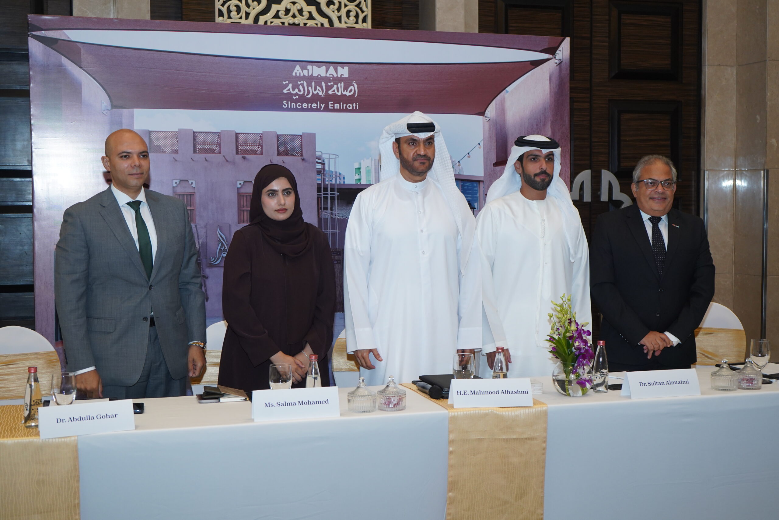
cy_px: 260
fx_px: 1039
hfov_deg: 41.1
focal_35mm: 48
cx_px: 390
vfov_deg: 28.1
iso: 1600
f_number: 5.6
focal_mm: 48
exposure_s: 1/160
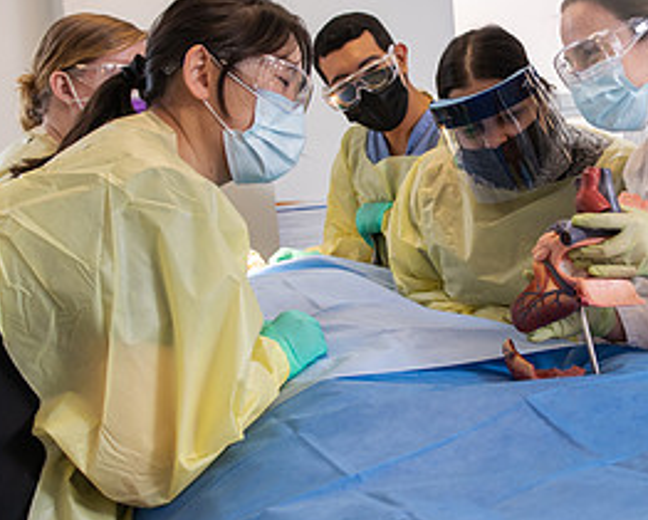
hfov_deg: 34.0
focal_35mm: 54
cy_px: 236
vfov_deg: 28.1
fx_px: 1036
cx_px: 482
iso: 500
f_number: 4
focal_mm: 26
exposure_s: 1/200
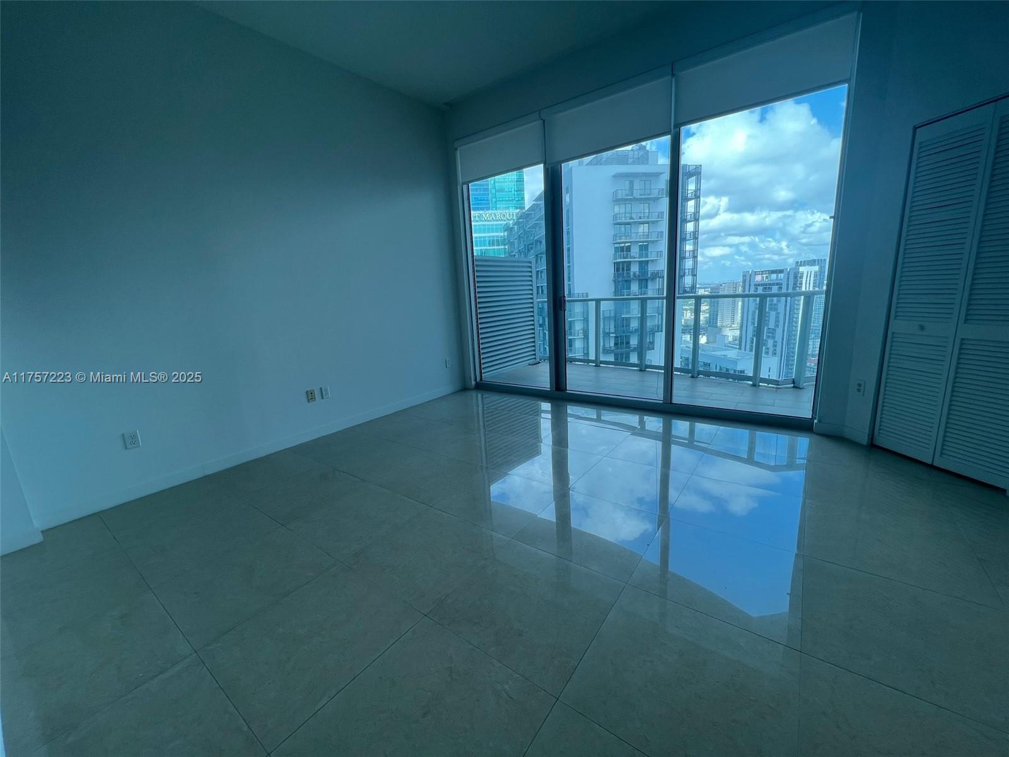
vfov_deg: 89.9
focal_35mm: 13
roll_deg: +2.9
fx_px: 379
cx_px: 504
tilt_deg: -13.1
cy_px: 378
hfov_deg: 106.2
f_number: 1.8
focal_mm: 1.57
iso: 32
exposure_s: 1/246
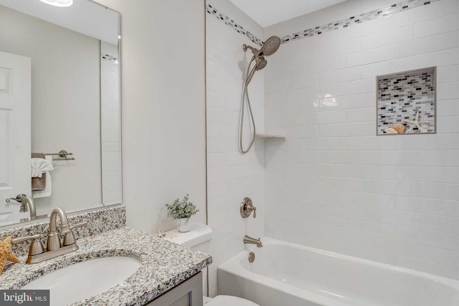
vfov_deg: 64.5
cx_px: 230
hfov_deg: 86.9
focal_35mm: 19
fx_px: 242
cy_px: 153
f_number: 8
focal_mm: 19
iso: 1250
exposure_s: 1/30
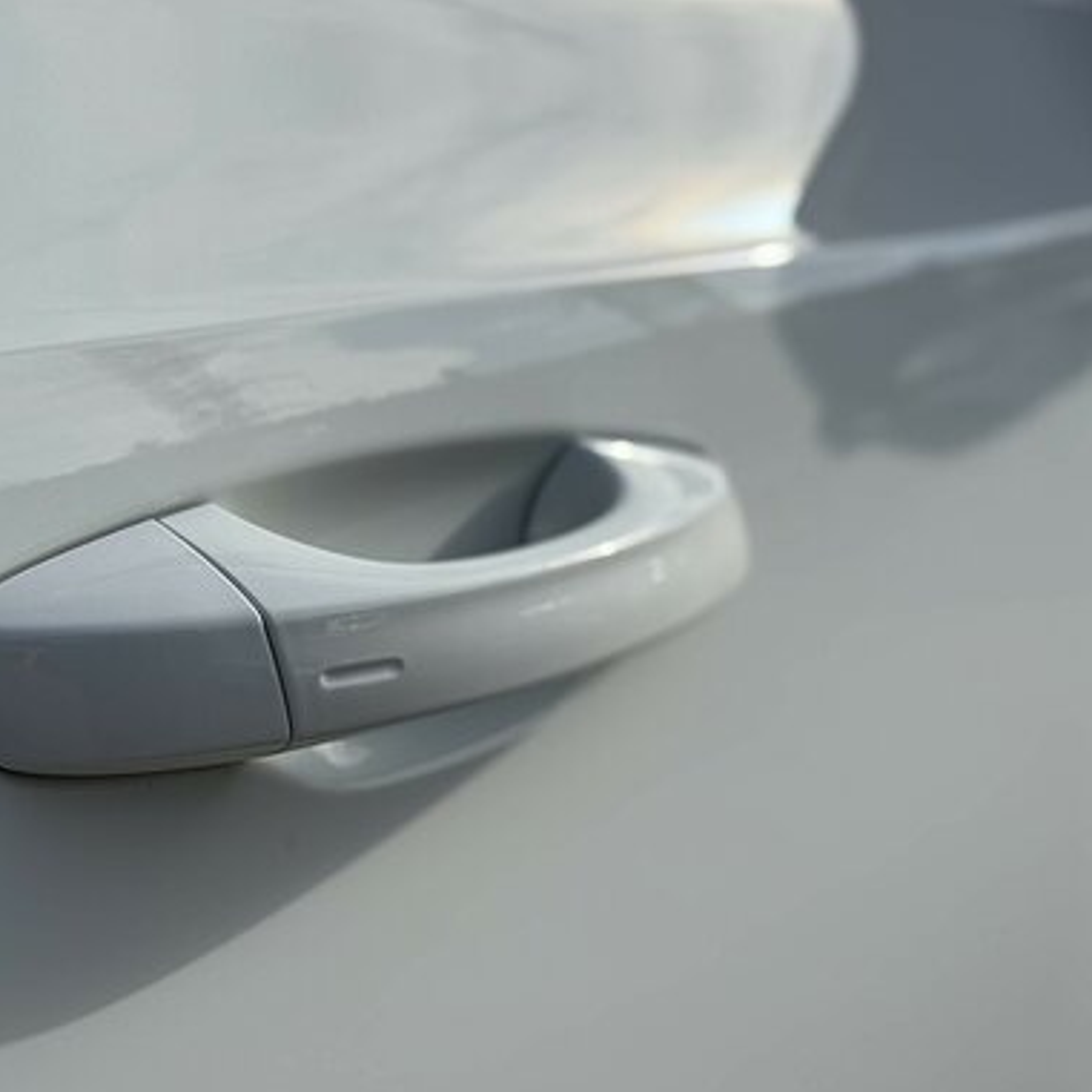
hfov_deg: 28.1
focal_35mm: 61
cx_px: 410
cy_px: 582
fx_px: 2177
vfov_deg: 28.2
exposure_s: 1/9901
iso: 100
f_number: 1.78
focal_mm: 6.76
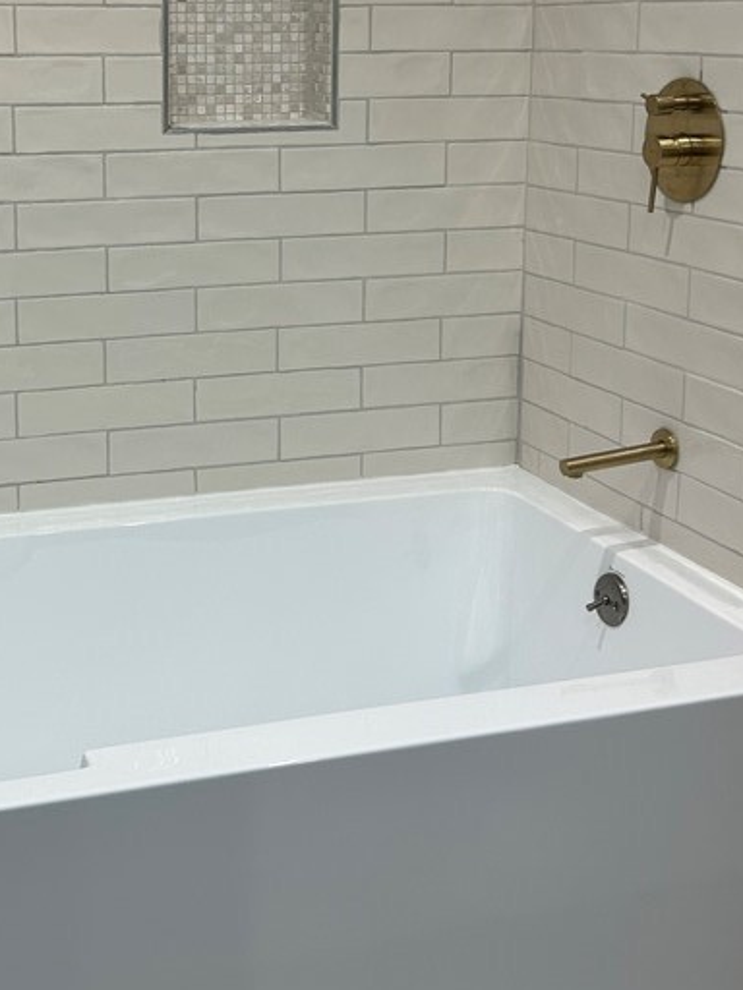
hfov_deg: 27.6
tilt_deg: -7.7
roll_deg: -0.2
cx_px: 176
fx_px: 1488
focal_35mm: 52
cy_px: 244
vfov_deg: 36.0
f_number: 1.5
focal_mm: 5.7
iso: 80
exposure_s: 1/120
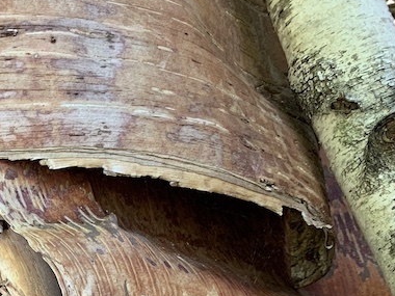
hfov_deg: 20.5
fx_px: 936
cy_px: 460
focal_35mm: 82
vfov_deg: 16.2
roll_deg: -0.6
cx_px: -192
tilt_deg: -6.3
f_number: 1.8
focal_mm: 4.25
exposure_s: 1/122
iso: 64
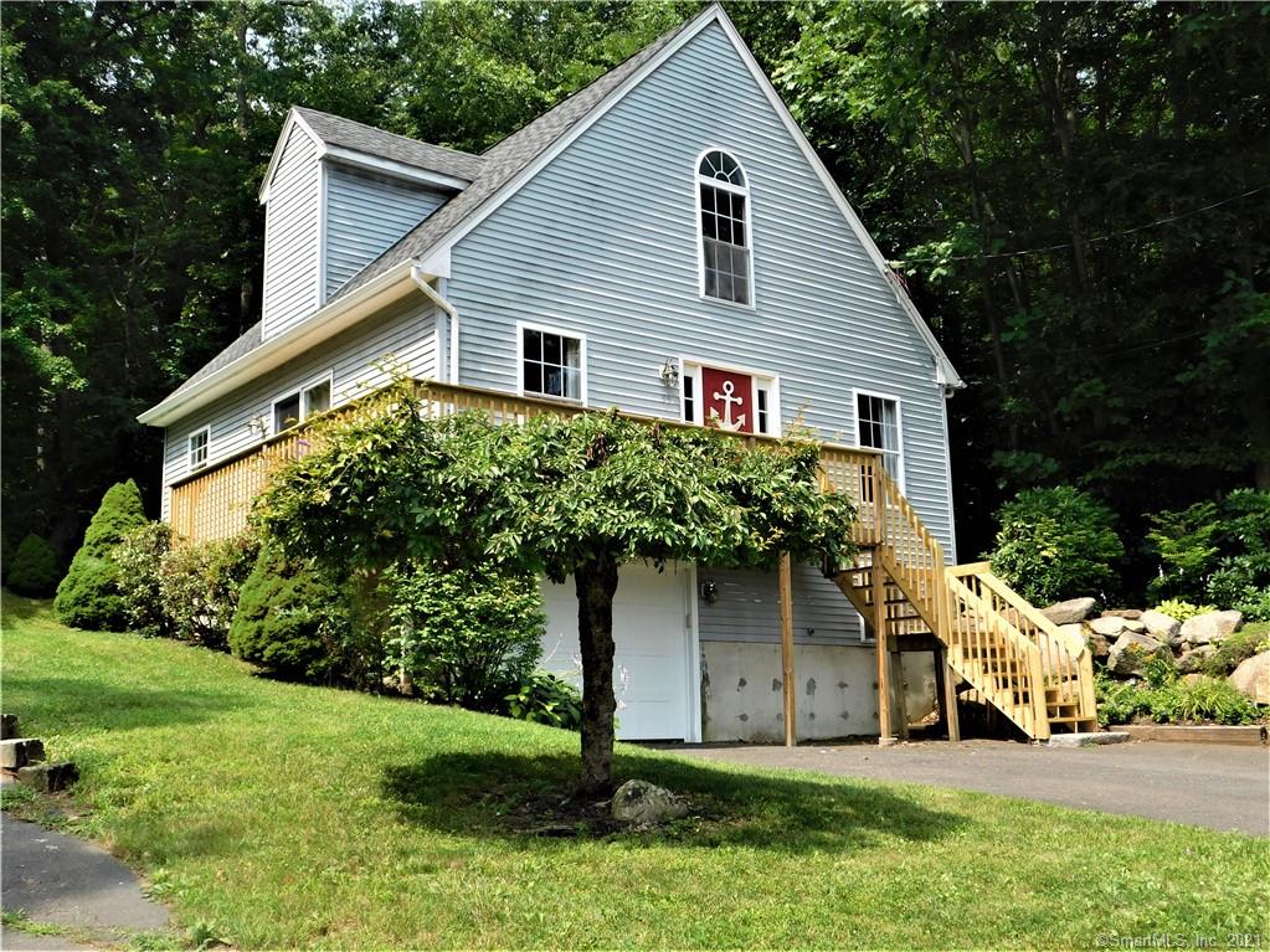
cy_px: 476
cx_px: 635
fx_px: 1321
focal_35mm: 36
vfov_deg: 39.6
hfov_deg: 51.4
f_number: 3.5
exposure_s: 1/500
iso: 125
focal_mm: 6.3
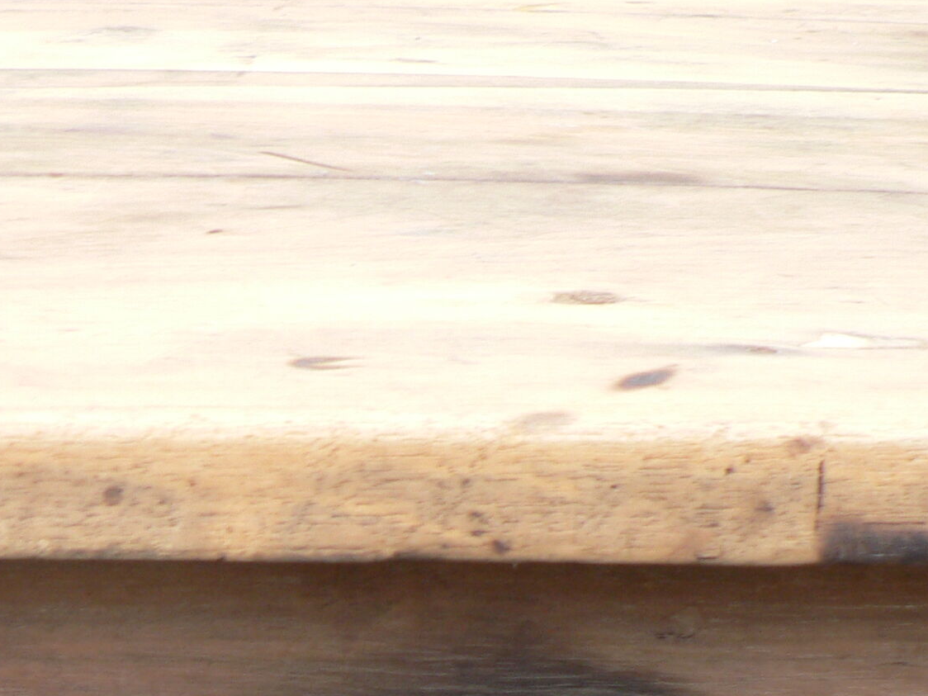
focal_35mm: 82
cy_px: 756
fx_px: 2198
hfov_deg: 23.8
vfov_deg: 17.4
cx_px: 428
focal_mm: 6
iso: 100
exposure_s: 1/30
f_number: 2.8
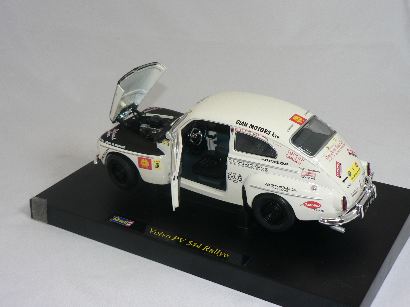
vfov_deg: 29.1
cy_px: 154
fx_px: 592
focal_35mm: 50
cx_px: 205
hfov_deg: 38.2
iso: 80
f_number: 2.8
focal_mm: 8.3
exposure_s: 1/60
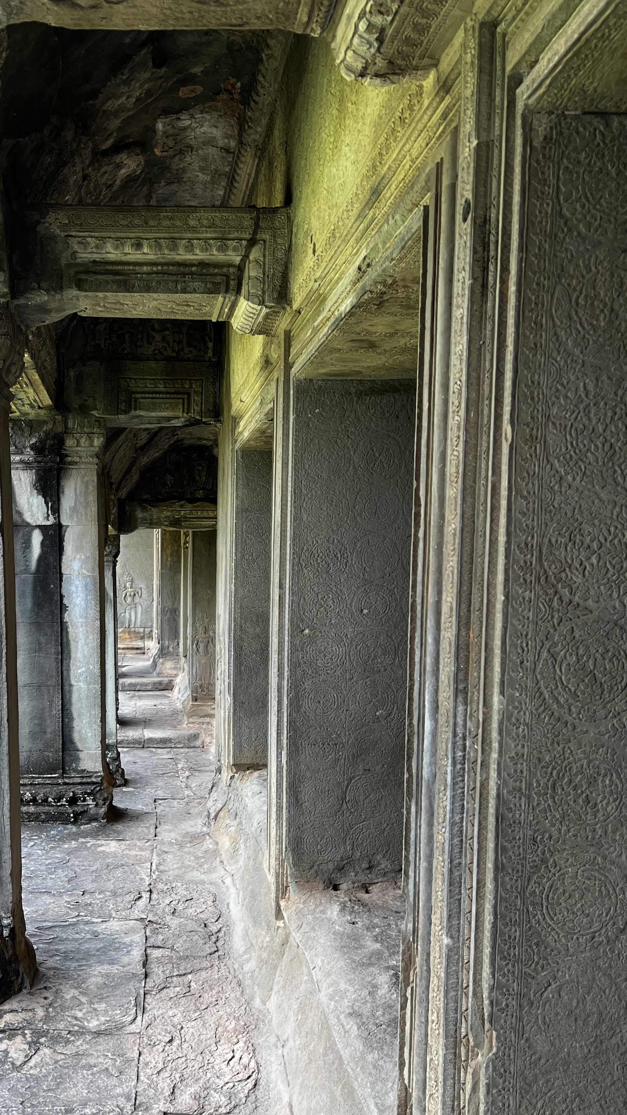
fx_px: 1005
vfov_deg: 57.6
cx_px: 138
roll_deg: -0.8
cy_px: 665
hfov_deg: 33.8
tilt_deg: -5.0
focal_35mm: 34
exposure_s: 1/314
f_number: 1.5
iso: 50
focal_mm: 5.7
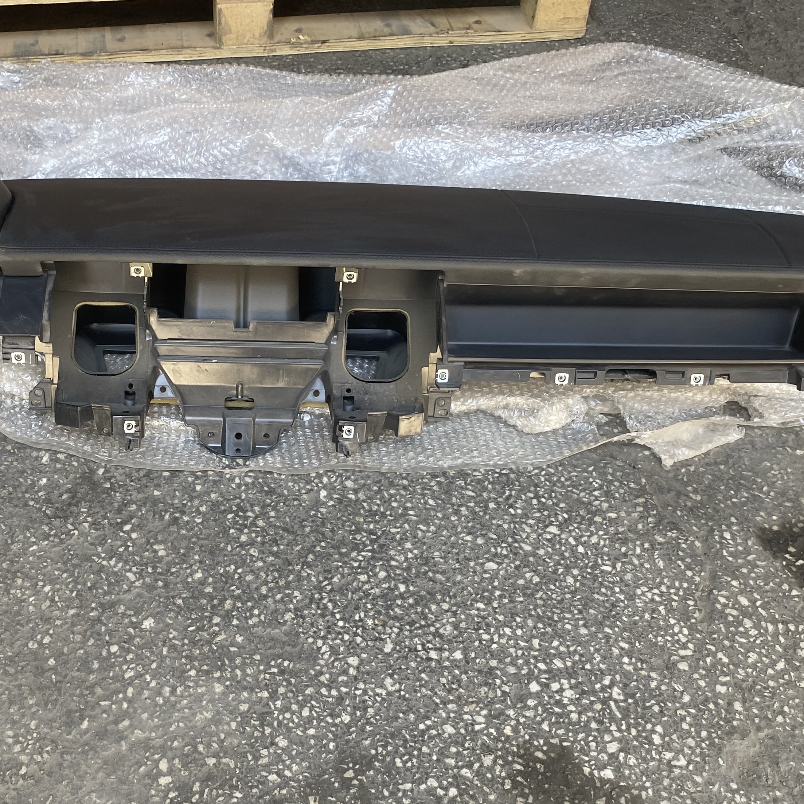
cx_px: 237
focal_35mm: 42
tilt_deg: -50.0
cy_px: 517
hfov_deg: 39.3
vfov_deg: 39.7
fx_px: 1104
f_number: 1.8
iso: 64
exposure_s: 1/122
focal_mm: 4.25
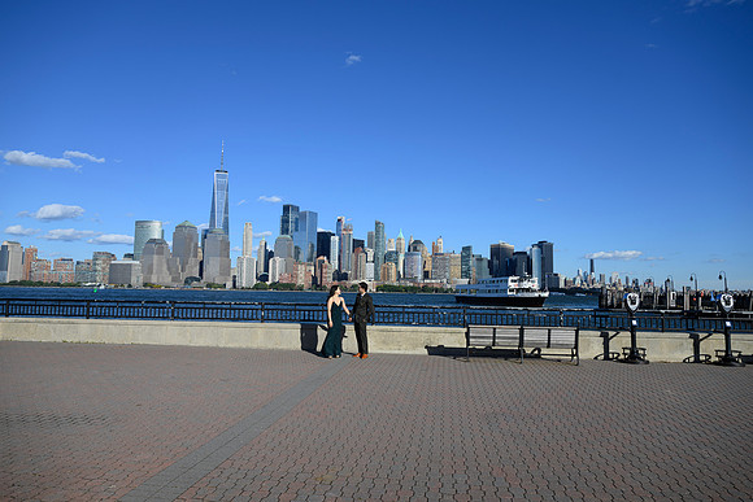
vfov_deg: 53.2
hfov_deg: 73.7
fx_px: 502
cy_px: 251
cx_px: 376
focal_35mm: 24
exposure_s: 1/500
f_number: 5.6
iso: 64
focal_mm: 24
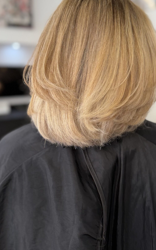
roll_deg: -0.5
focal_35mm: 40
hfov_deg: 31.7
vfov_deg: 49.0
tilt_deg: -4.0
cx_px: 104
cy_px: 100
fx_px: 272
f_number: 1.78
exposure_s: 1/100
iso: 100
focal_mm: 6.76
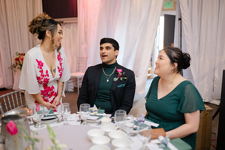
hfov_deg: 54.4
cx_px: 112
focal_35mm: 35
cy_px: 75
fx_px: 219
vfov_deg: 37.9
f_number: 1.4
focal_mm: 35
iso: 400
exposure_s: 1/160
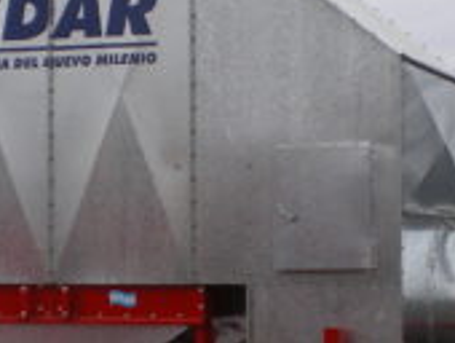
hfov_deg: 14.7
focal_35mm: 134
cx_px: 198
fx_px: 1764
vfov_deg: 11.1
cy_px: 163
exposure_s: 1/200
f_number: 4.6
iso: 64
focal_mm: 6.3
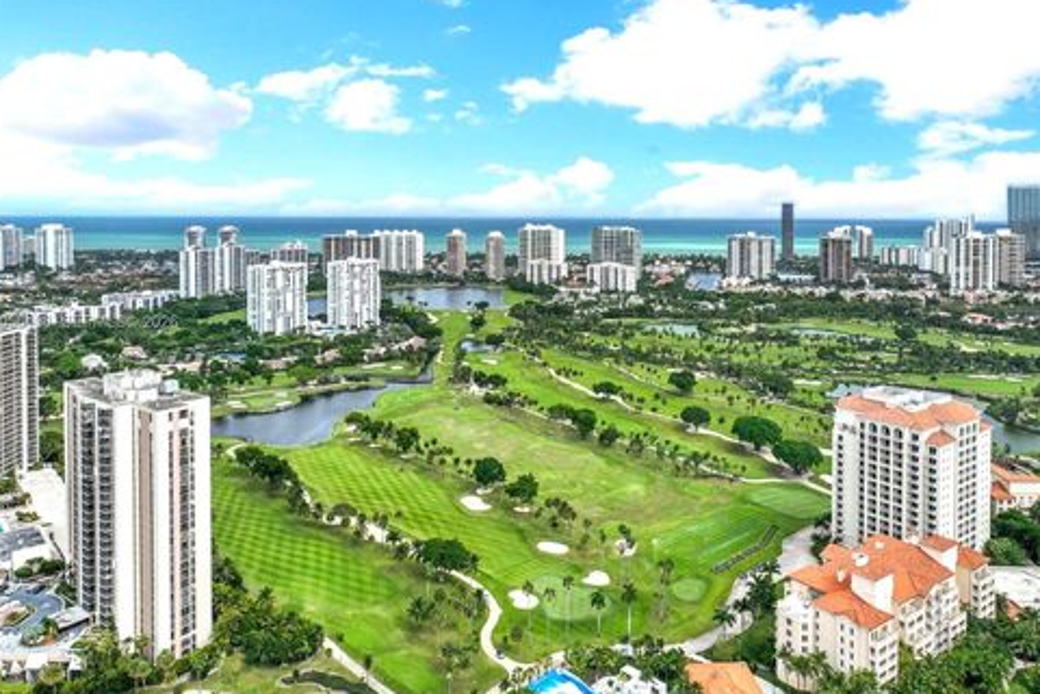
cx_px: 509
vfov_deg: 49.5
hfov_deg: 69.4
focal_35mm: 26
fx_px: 751
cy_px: 323
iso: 110
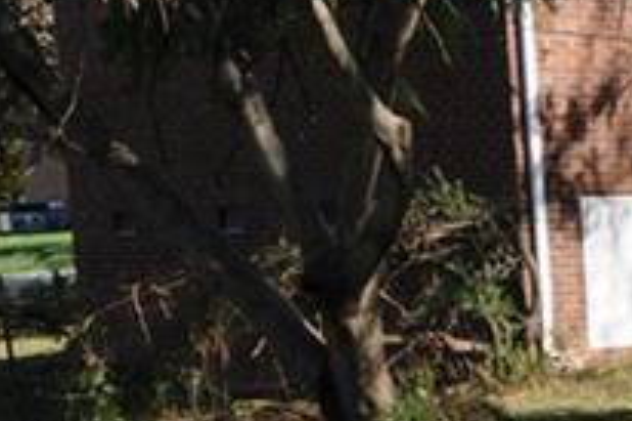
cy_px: 432
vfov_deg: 10.7
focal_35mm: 126
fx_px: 2219
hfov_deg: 12.7
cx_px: 1506
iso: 200
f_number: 9
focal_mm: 17
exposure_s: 1/160
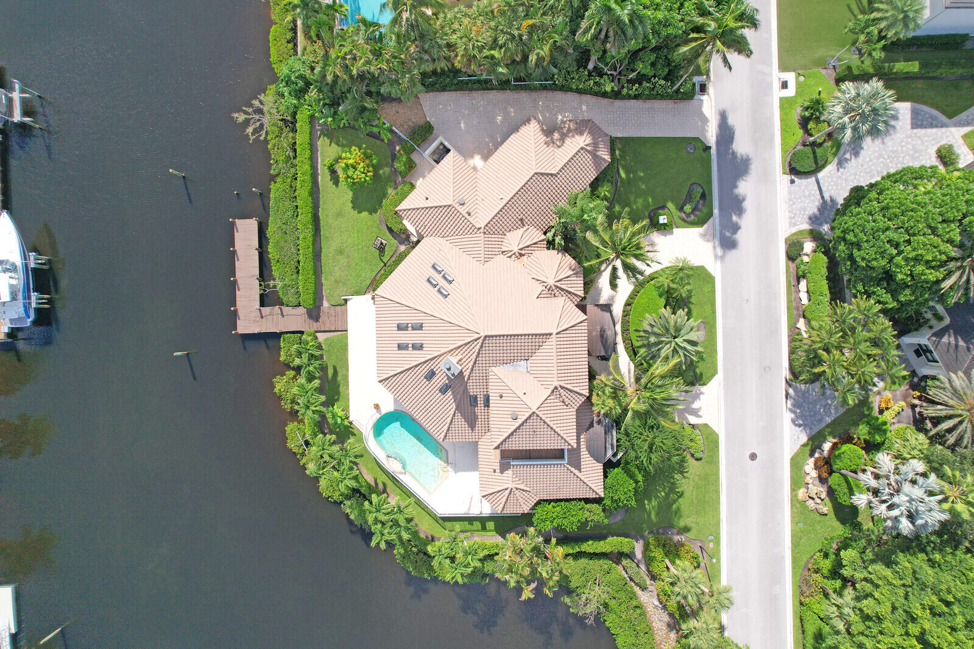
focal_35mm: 22
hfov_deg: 78.6
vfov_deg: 57.2
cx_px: 487
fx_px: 595
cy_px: 324
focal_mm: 8.38
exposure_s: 1/1250
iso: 100
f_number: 2.8
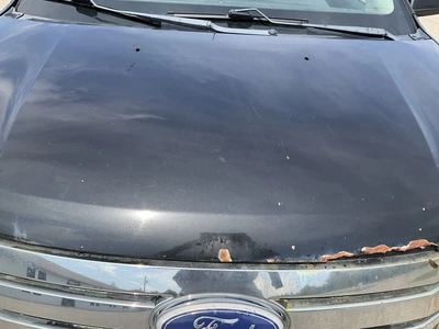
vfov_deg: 48.2
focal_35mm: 29
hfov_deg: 61.7
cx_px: 220
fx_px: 368
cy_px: 164
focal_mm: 3
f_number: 1.8
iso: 25
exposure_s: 1/898
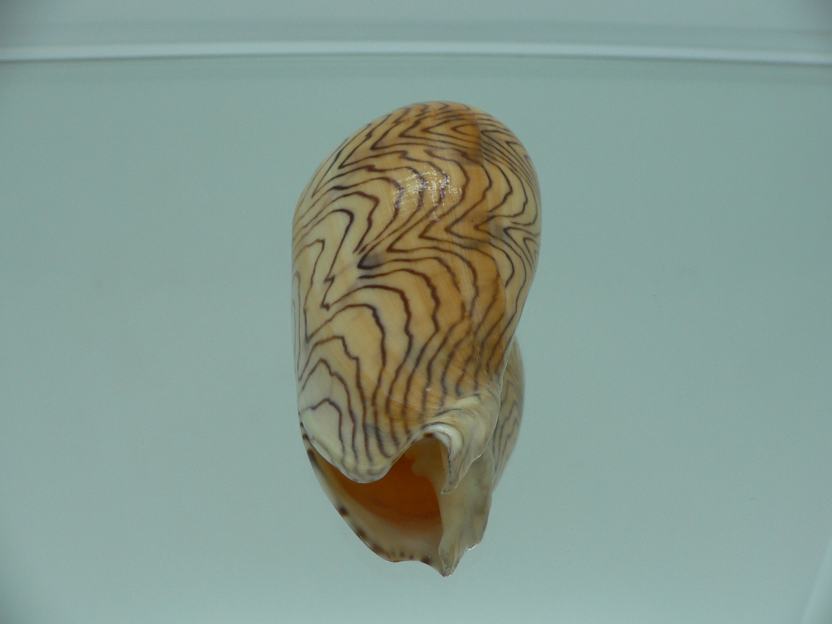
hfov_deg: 51.4
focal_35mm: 36
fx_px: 865
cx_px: 414
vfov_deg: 39.7
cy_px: 318
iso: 80
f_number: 2.8
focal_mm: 4.6
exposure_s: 1/60
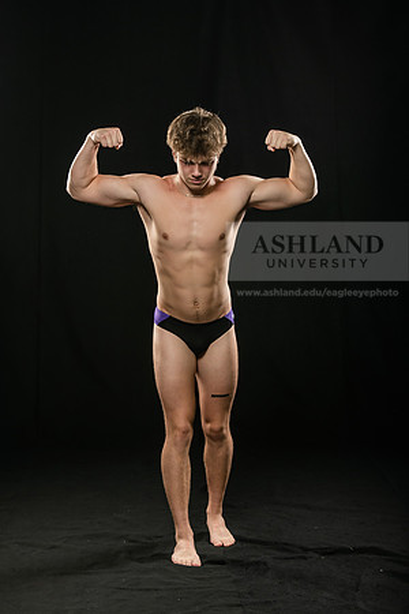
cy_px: 307
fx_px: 1568
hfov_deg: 14.9
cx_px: 204
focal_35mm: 92
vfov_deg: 22.1
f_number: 6.3
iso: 320
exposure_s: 1/250
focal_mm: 92
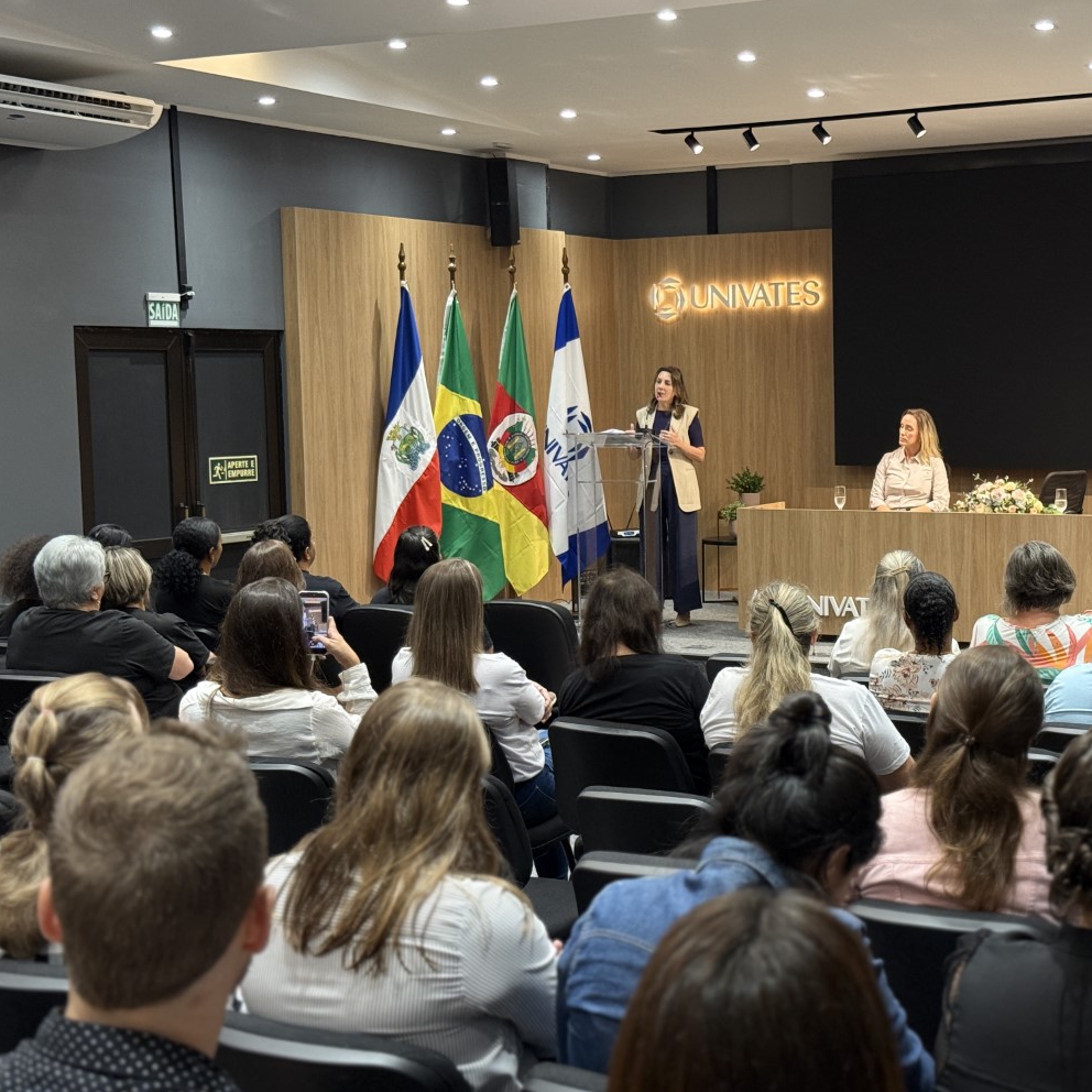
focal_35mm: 57
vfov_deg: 30.0
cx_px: 711
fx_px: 2034
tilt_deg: -4.3
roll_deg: +0.4
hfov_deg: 29.9
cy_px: 544
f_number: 1.78
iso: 200
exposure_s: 1/59
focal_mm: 6.76
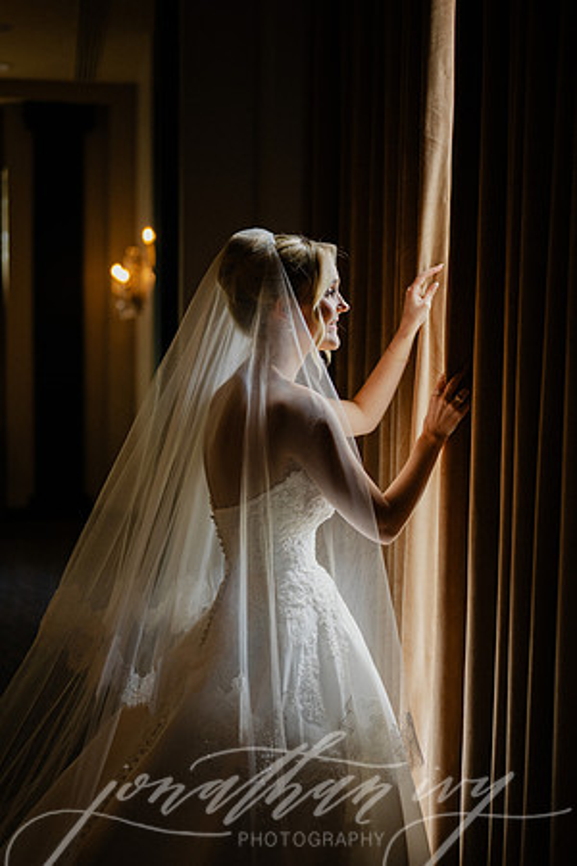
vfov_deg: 39.6
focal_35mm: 50
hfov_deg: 27.0
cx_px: 288
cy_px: 433
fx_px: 1202
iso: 100
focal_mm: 50
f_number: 2
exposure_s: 1/50
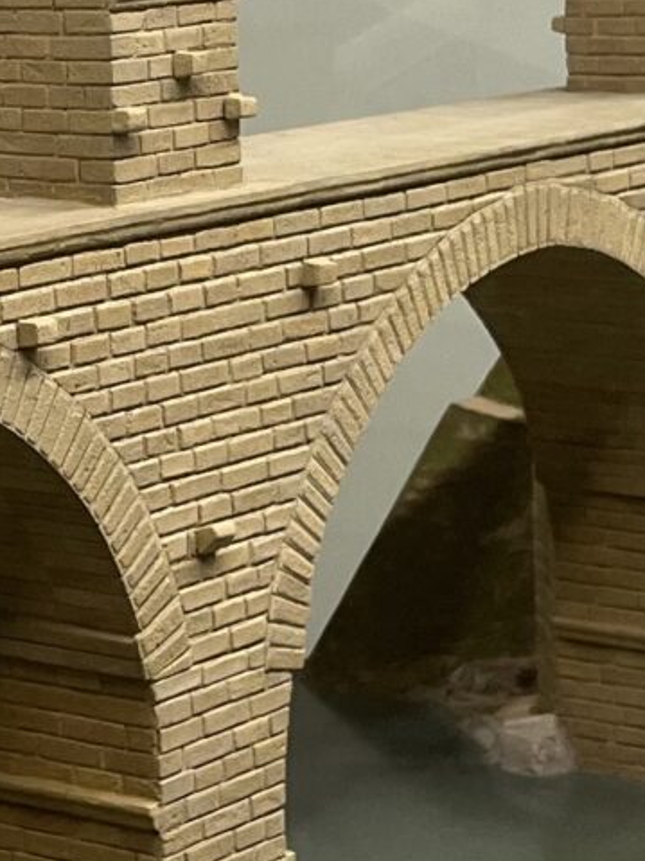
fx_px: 3455
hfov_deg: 10.5
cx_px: -63
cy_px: 47
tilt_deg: -4.2
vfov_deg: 14.0
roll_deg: +2.1
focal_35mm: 139
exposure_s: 1/100
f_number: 1.6
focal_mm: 5.1
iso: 125
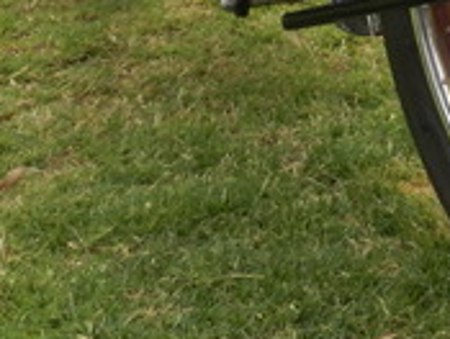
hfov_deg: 16.7
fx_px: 1485
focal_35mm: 114
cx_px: 483
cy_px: -221
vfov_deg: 12.2
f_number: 3.5
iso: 160
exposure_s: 1/640
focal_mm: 4.5
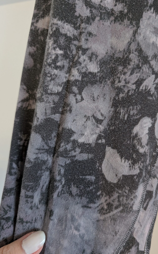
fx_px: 179
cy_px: 126
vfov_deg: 70.4
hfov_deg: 47.5
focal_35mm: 26
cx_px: 89
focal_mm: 6.9
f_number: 1.68
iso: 1039
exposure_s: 1/120
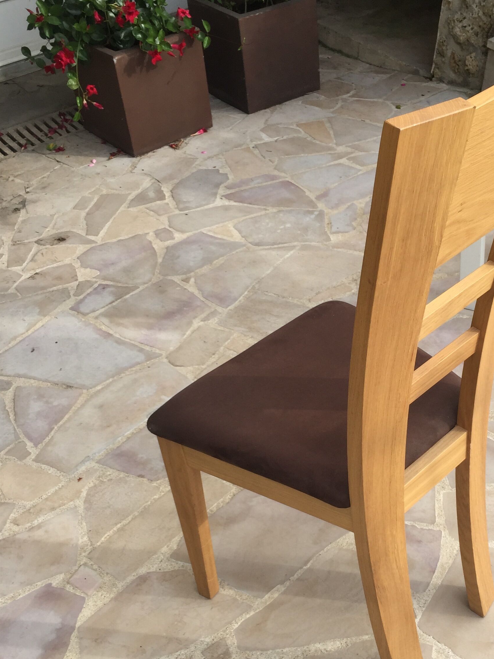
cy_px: 398
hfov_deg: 34.0
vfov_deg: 44.5
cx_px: 338
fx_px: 799
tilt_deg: -46.0
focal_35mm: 42
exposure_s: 1/599
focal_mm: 4.15
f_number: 2.2
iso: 32
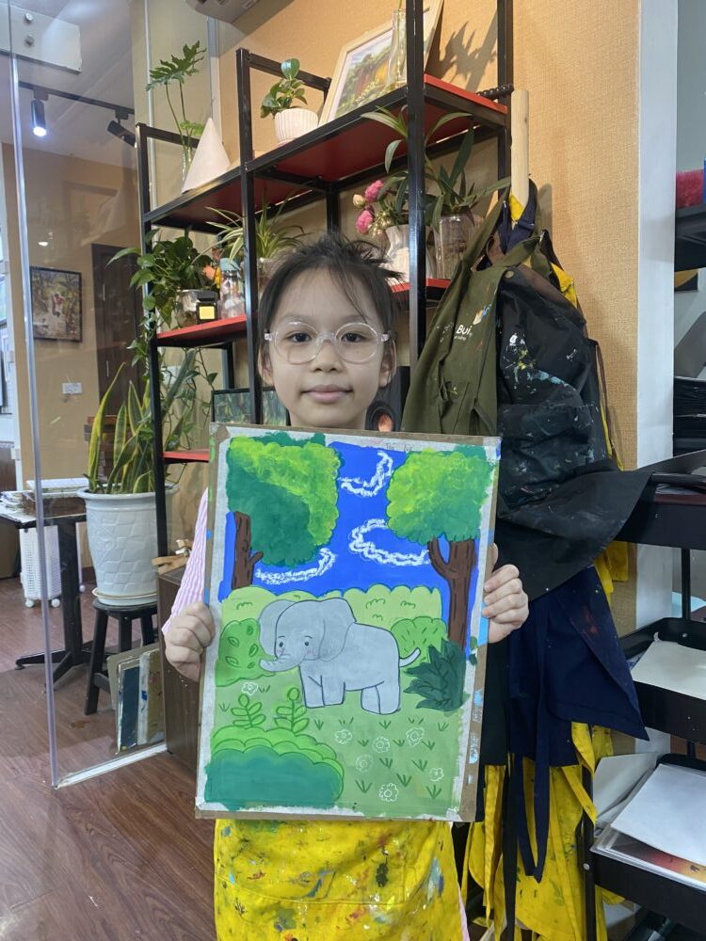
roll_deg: +1.0
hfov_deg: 53.1
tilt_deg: -3.8
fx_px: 707
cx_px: 353
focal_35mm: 26
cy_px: 470
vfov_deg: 67.3
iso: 160
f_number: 1.8
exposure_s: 1/50
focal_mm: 4.25
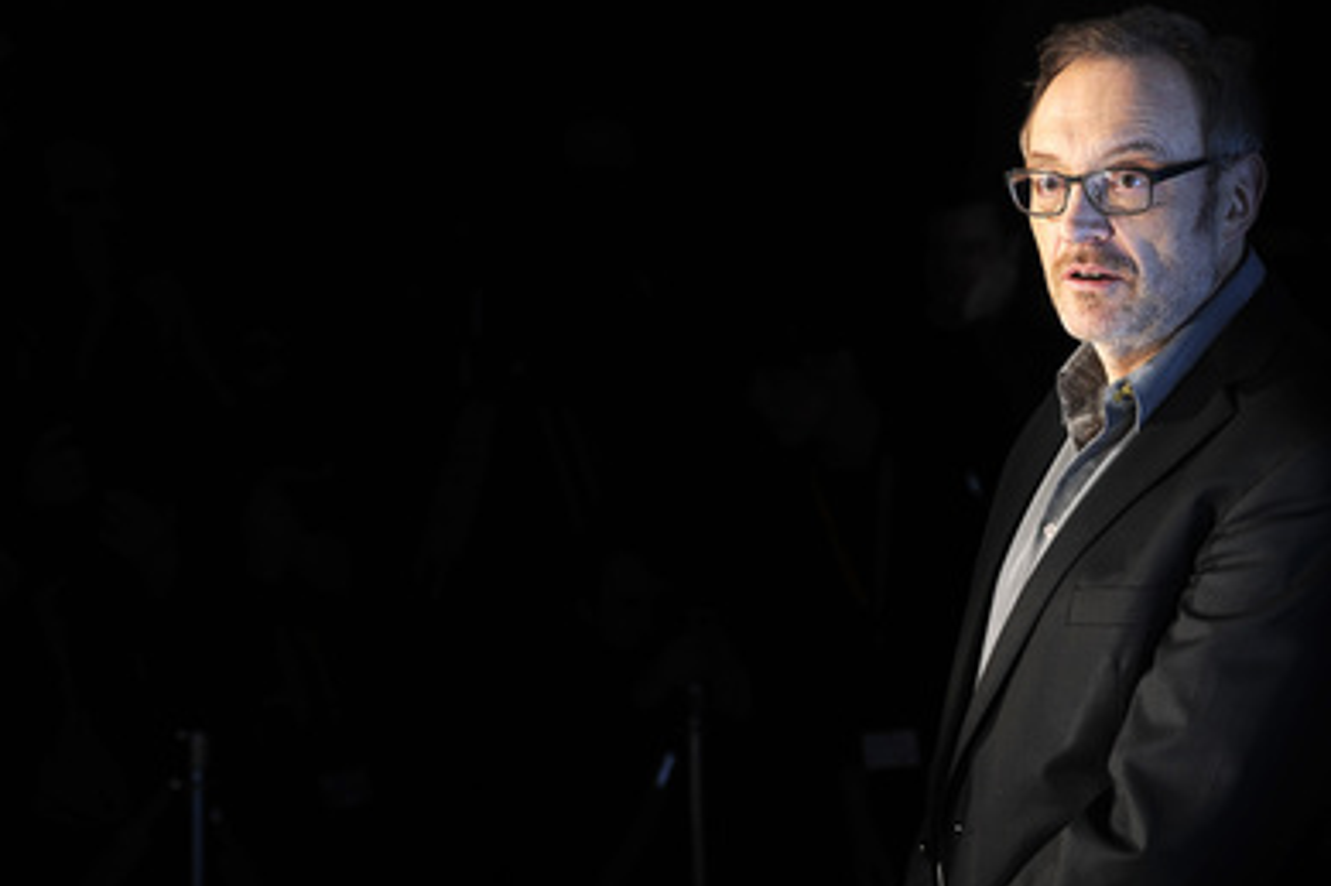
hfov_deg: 14.2
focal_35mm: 145
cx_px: 734
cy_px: 428
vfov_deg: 9.5
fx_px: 5358
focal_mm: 125
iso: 200
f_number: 8
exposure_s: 1/320
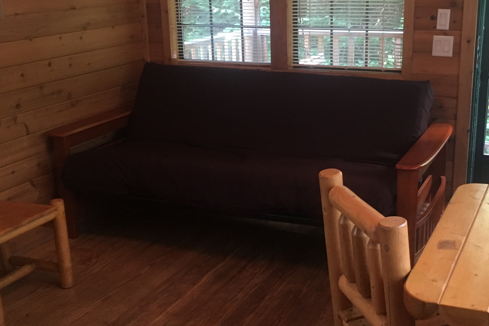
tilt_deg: -17.3
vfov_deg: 27.5
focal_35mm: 49
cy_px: 171
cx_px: 298
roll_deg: +0.2
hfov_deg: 40.1
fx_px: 666
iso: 125
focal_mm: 4.15
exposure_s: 1/30
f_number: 2.2
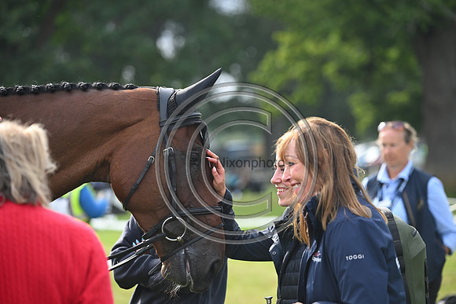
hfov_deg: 10.3
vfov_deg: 6.9
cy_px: 152
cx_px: 228
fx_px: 2534
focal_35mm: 200
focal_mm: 200
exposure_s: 1/1250
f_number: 5
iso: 900
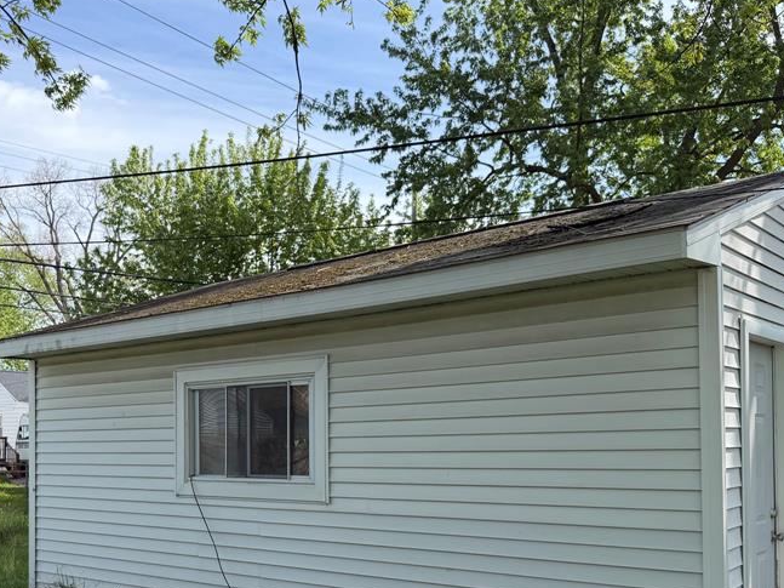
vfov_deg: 36.9
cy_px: 429
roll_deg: +0.4
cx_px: 315
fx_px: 860
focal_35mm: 38
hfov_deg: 48.7
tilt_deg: +2.1
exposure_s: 1/2611
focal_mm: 6.76
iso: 100
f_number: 1.78
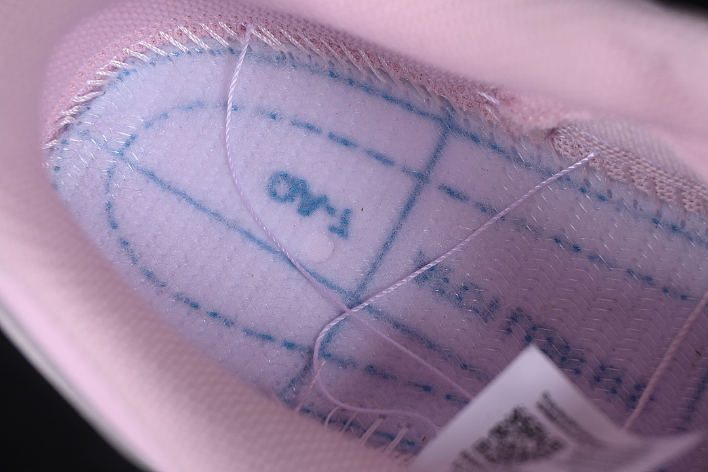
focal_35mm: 75
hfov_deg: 27.0
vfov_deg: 18.2
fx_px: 1475
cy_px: 236
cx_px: 354
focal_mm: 50
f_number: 7.1
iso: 160
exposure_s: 1/80
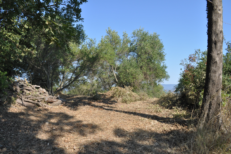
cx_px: 116
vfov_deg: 47.8
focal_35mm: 27
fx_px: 173
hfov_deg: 67.4
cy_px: 77
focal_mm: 18
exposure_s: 1/320
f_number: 9
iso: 200
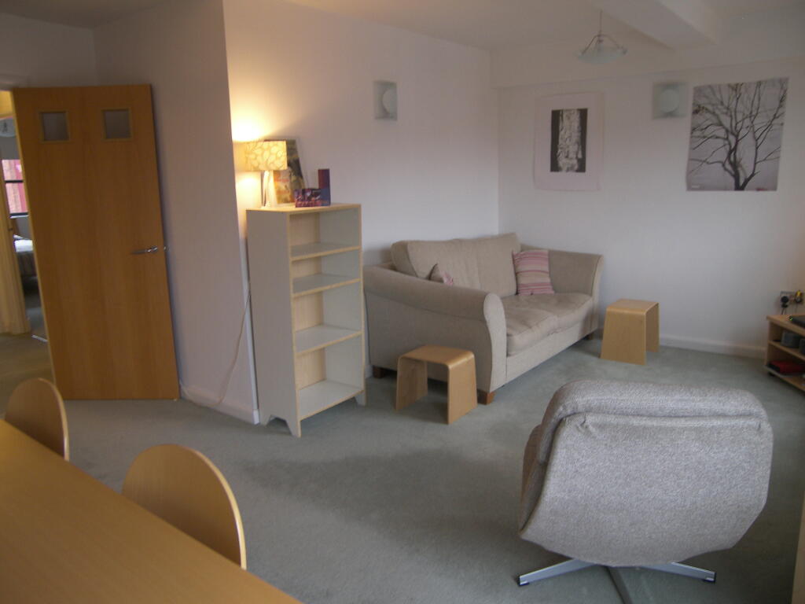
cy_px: 302
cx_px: 402
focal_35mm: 25
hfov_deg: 69.4
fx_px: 581
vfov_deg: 54.9
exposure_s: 1/15
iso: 100
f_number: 2.8
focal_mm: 5.3
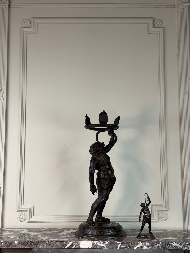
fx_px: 351
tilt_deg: +8.1
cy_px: 126
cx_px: 95
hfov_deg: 30.3
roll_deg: +0.8
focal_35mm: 48
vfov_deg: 39.7
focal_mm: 6.76
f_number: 1.78
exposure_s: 1/50
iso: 80
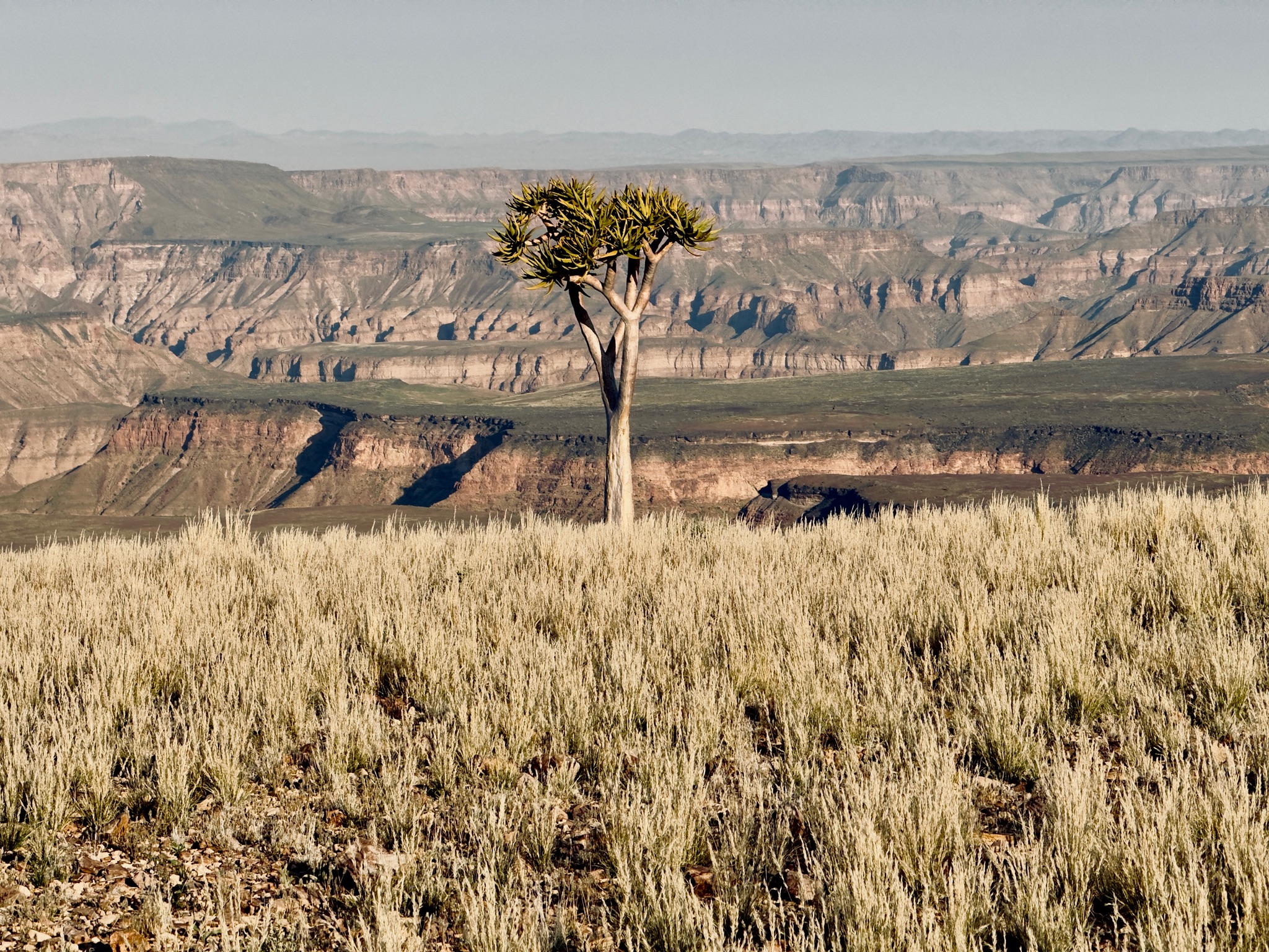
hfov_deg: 16.4
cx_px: 634
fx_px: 4399
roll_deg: +0.9
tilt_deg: -4.6
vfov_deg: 12.3
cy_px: 476
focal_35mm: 120
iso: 50
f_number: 2.8
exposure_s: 1/1395
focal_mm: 15.66
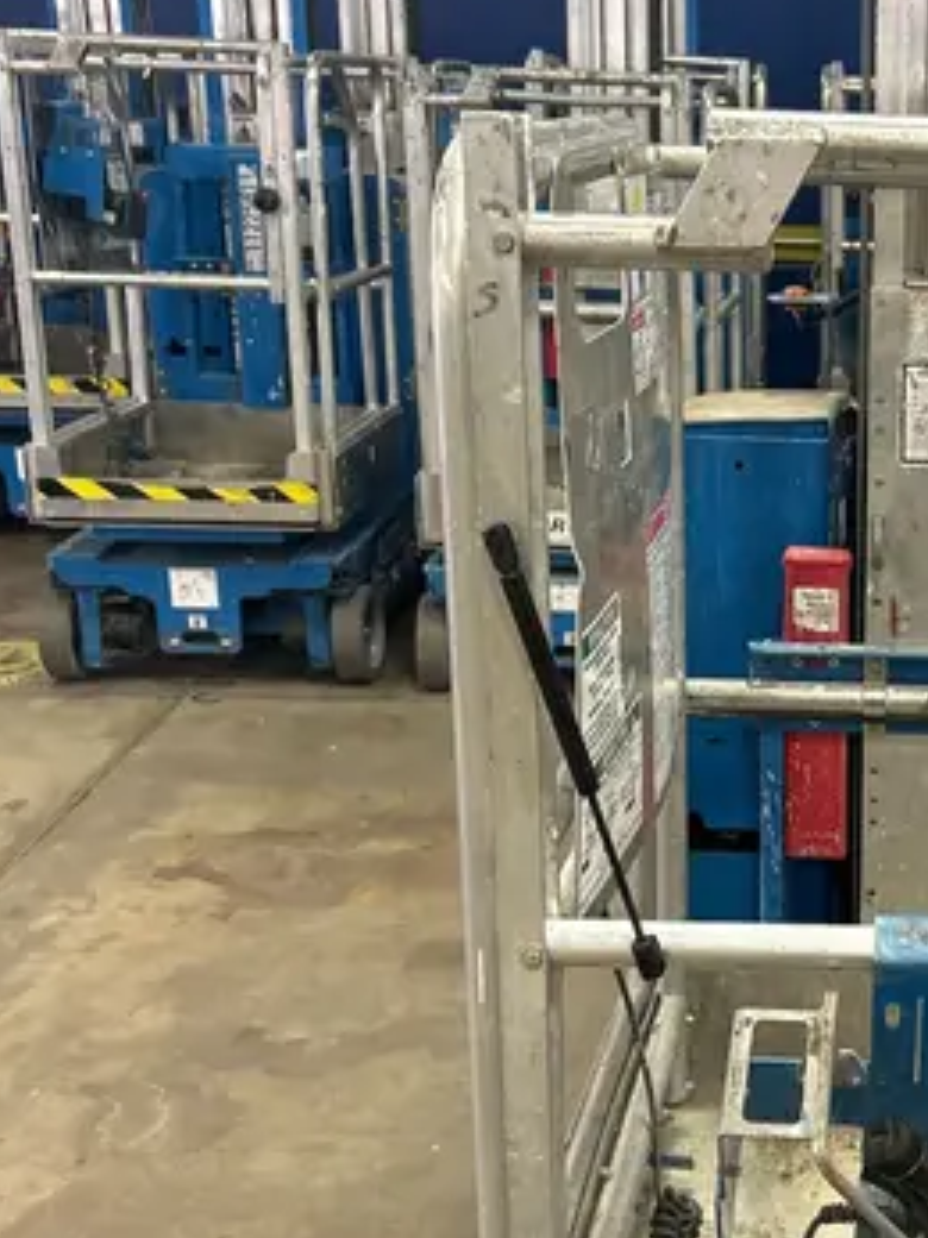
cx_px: 939
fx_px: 1967
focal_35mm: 55
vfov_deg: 34.8
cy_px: 740
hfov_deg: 25.2
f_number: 1.5
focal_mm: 5.7
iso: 250
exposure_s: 1/60
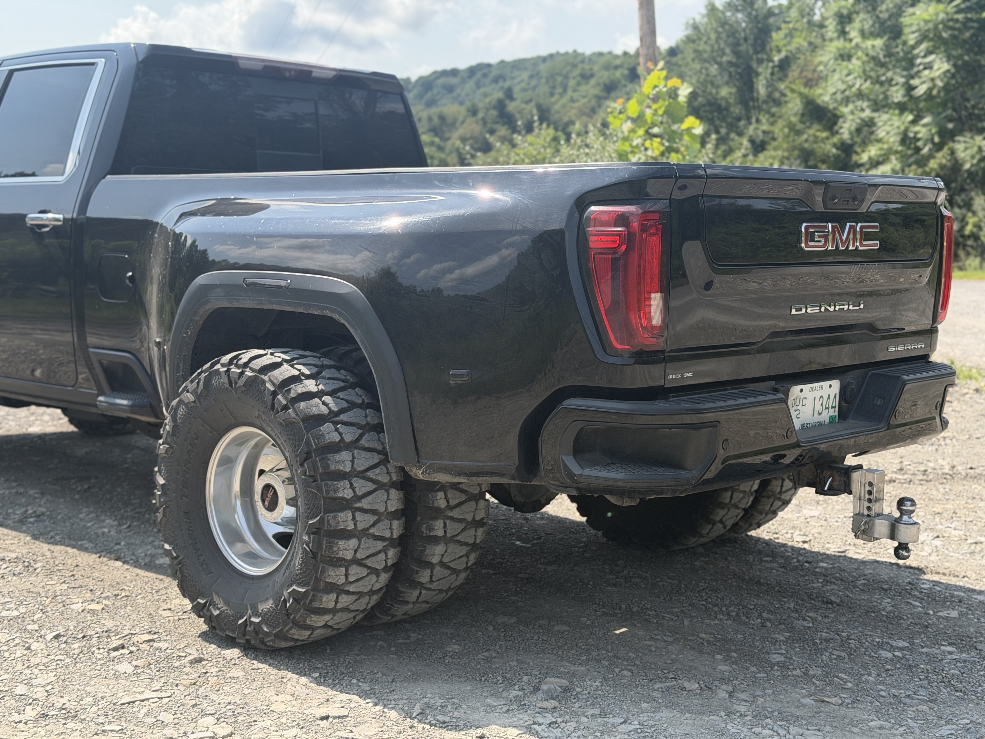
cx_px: 492
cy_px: 370
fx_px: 1366
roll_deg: +1.5
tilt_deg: -4.7
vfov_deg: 30.3
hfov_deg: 39.7
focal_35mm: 48
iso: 100
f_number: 1.78
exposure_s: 1/2762
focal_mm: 6.76
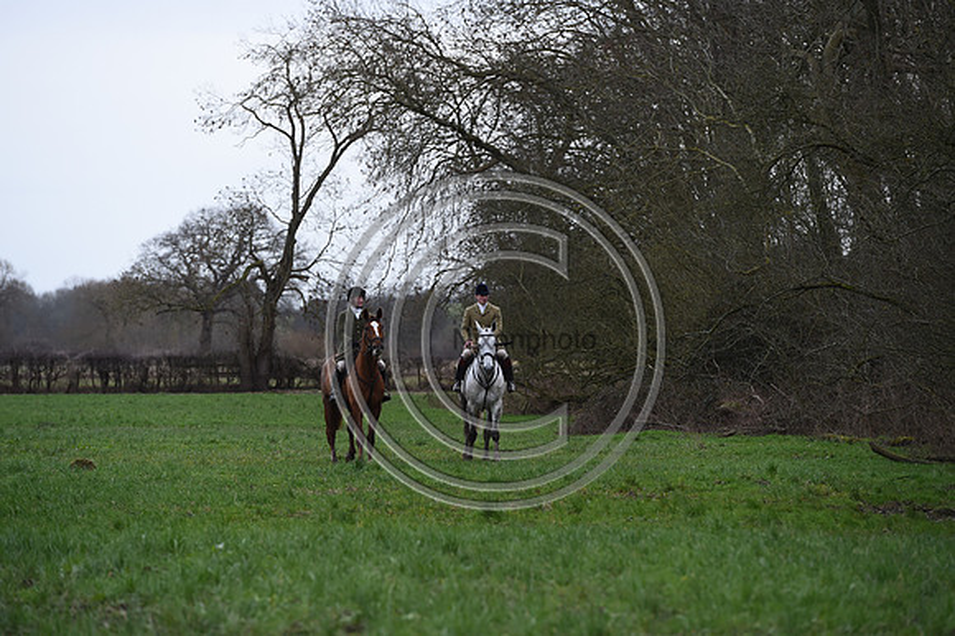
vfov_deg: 6.9
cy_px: 318
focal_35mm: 200
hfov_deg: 10.3
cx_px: 478
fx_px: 5302
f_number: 5.6
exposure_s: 1/1250
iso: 800
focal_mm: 200
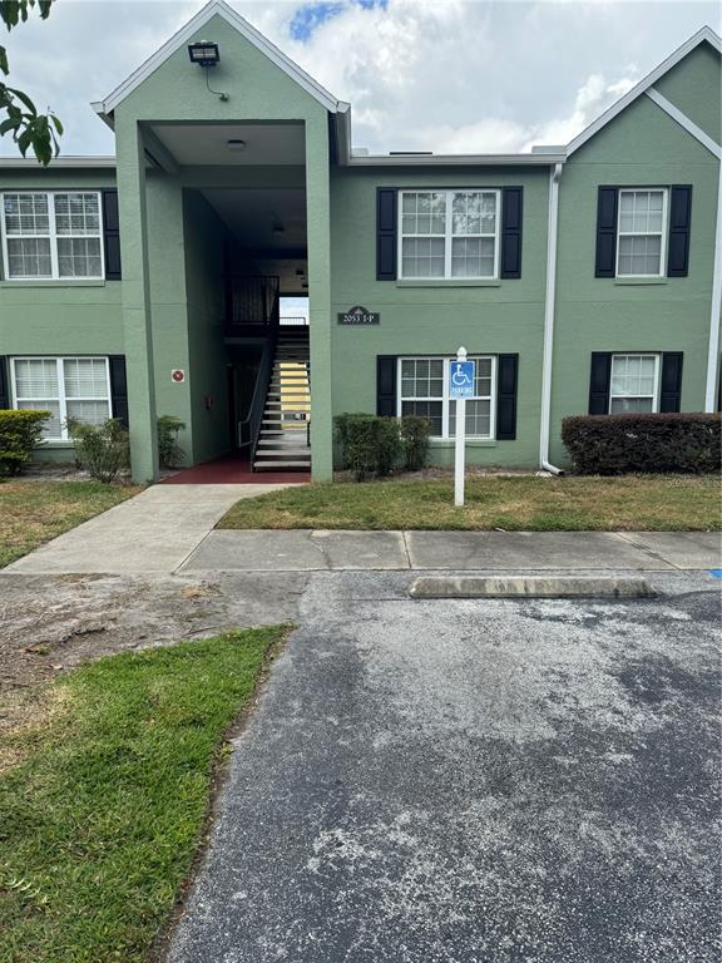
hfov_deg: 56.8
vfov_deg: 71.6
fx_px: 667
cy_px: 482
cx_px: 361
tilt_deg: -5.4
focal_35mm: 24
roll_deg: +0.5
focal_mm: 6.76
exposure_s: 1/1488
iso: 80
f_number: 1.78
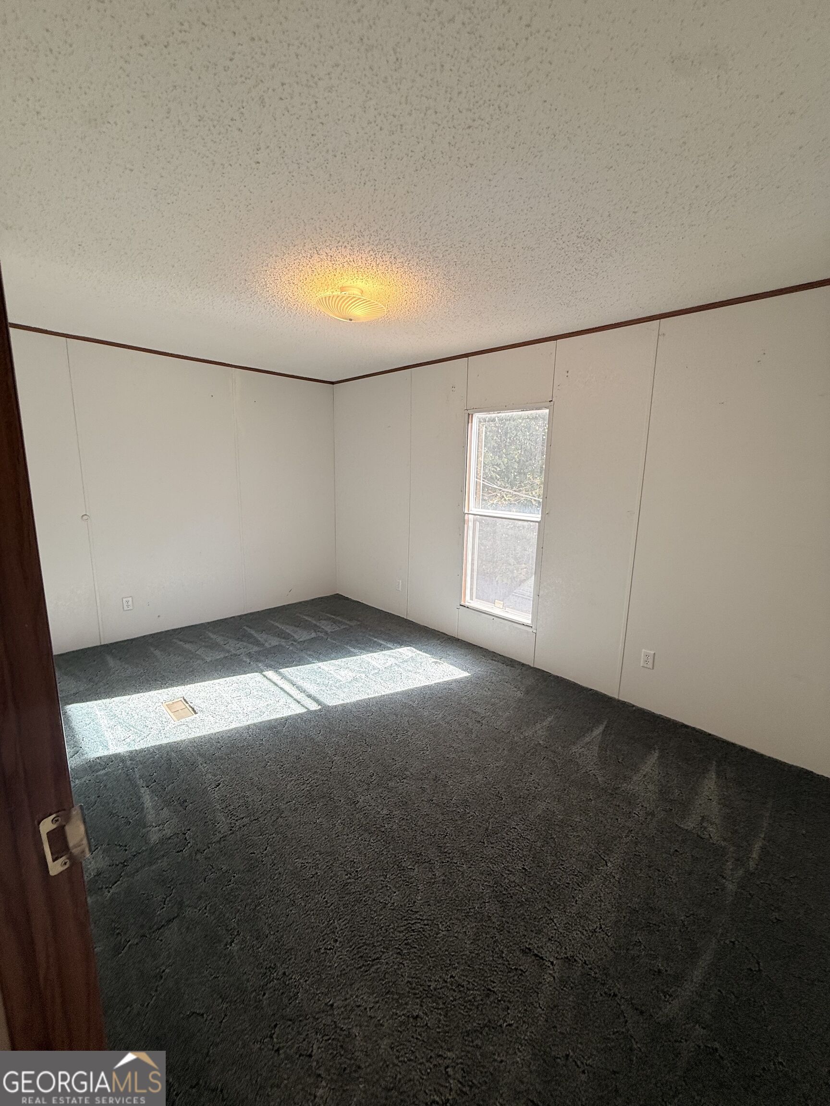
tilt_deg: -10.6
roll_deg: -1.9
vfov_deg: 102.1
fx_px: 448
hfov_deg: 85.7
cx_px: 415
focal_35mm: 14
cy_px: 553
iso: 64
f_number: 2.2
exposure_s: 1/162
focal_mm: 2.22
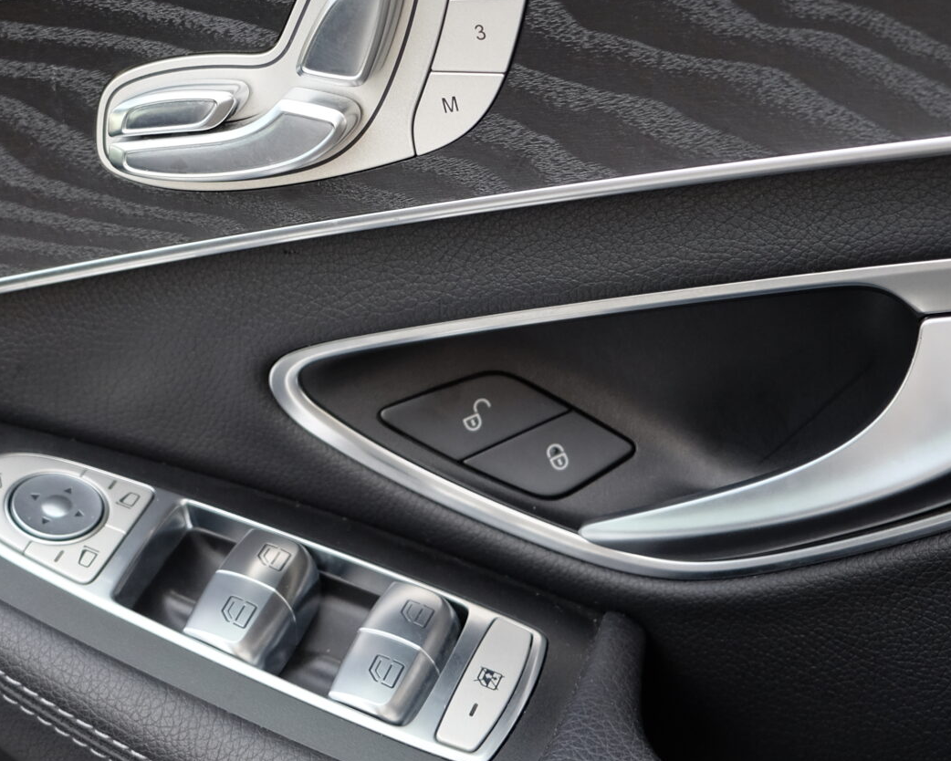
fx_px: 2337
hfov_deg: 22.8
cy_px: 207
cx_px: 274
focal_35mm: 83
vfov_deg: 18.4
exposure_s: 1/110
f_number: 3.2
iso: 400
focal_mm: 24.3
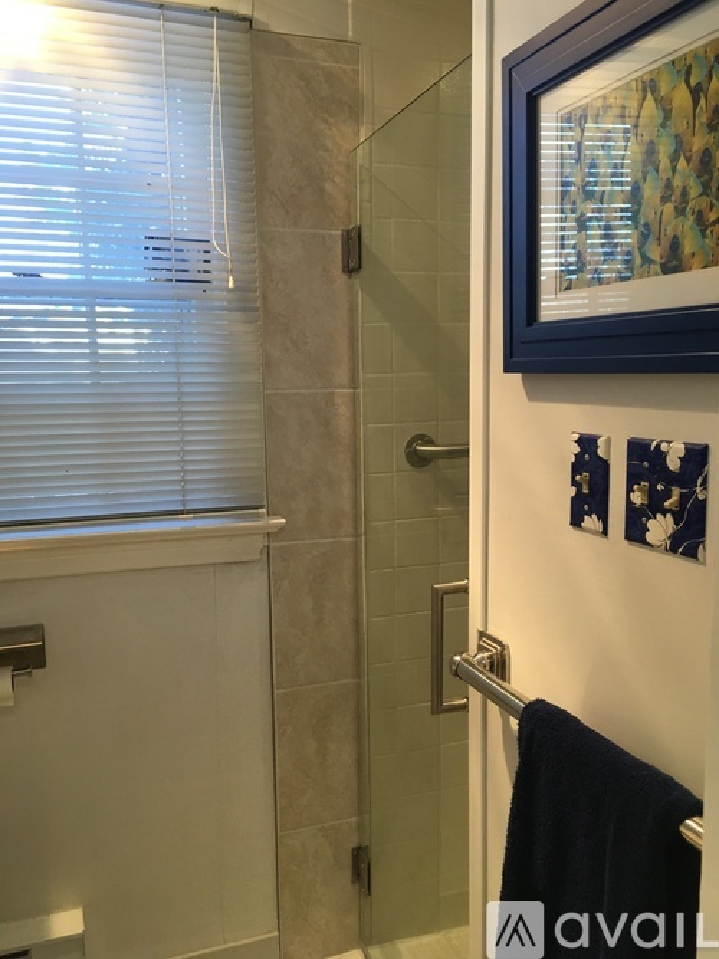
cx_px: 360
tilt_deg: -7.6
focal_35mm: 29
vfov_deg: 61.7
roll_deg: +1.0
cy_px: 480
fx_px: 803
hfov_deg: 48.2
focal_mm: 4.15
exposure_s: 1/30
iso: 40
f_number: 2.2
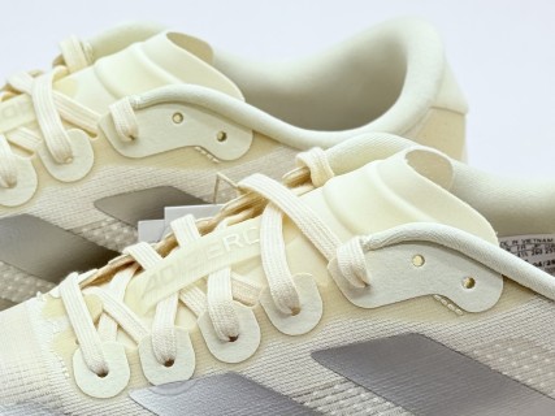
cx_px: 278
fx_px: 769
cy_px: 208
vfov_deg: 30.3
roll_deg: -0.9
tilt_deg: -23.7
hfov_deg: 39.7
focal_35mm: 48
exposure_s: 1/740
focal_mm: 6.76
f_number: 1.78
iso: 64
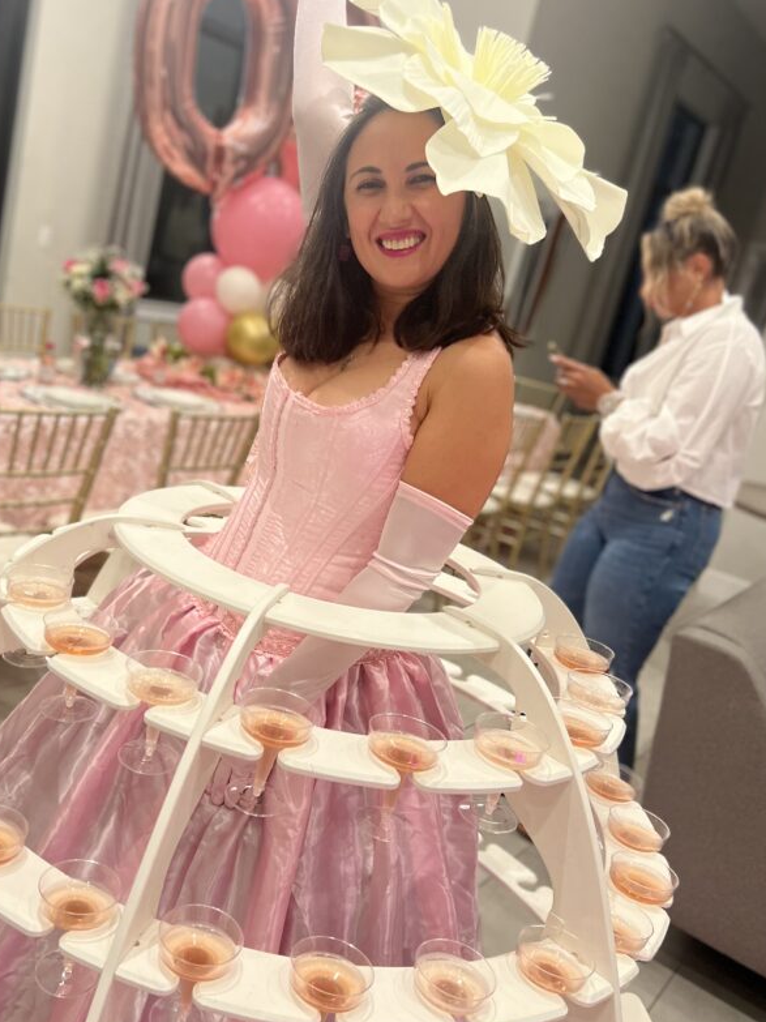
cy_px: 533
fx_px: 1003
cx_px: 296
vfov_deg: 53.9
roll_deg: -12.2
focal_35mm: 34
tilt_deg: -15.3
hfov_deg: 41.5
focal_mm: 5.7
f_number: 1.5
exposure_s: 1/60
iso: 160
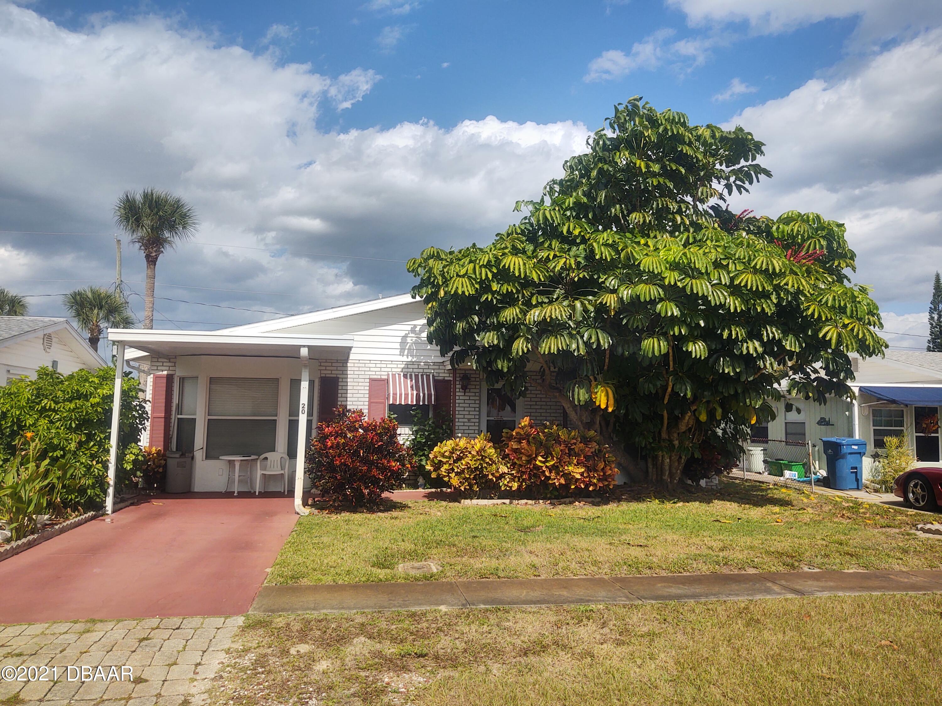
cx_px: 471
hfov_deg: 65.3
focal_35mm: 27
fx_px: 735
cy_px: 353
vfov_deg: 51.4
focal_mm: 4.75
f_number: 1.7
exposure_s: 1/6263
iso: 100
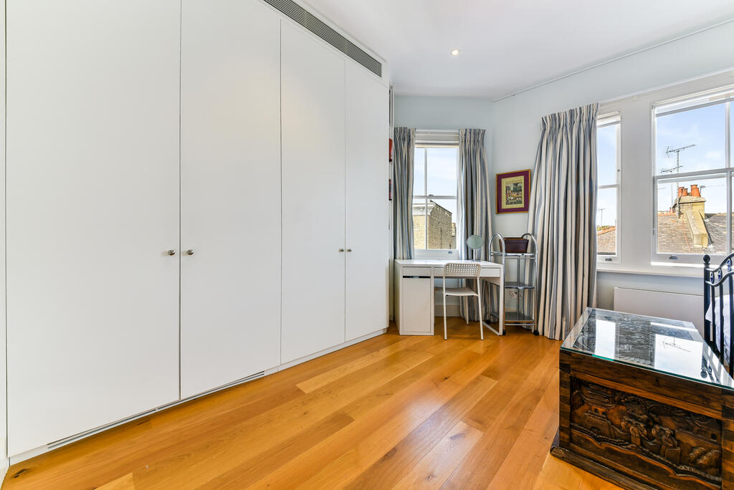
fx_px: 245
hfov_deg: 112.6
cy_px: 245
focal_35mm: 12
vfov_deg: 90.1
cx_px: 367
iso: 200
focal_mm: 12
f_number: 13
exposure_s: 1/8
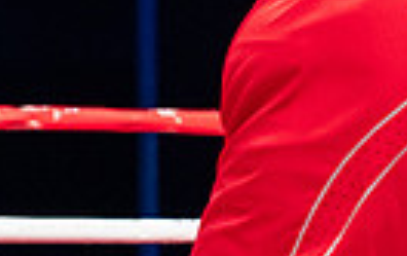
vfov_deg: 4.9
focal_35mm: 265
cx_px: 826
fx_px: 2944
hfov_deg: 7.6
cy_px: -148
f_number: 2.8
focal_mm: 50
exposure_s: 1/1000
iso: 4000
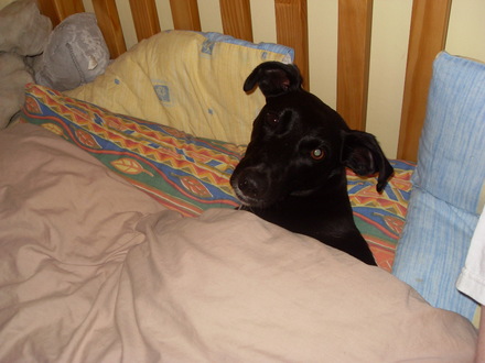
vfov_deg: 40.7
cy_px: 182
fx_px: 490
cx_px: 242
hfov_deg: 52.6
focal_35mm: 35
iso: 100
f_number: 2.8
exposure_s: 1/45
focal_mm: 6.3
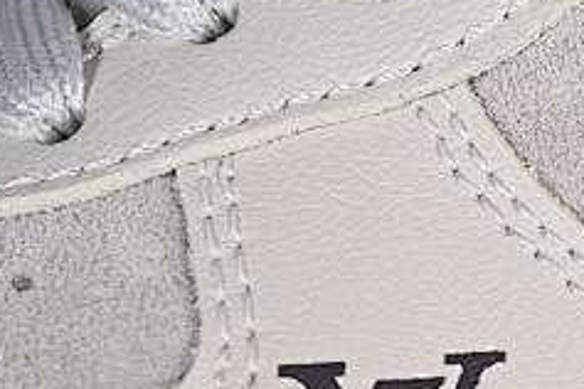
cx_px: 1296
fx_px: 5548
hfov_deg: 5.8
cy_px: 259
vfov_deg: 4.0
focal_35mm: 342
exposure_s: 1/80
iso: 160
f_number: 7.1
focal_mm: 50
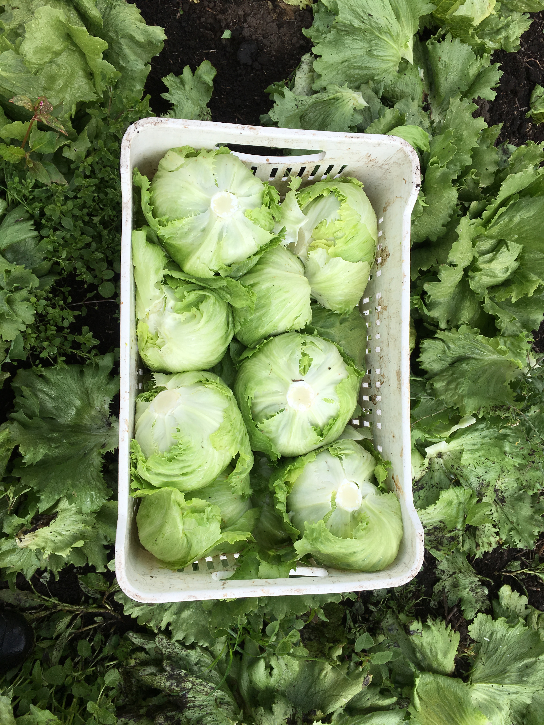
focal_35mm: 29
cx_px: 272
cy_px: 362
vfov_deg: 61.7
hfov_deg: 48.2
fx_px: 608
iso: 25
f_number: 2.2
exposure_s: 1/1374
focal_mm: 4.15
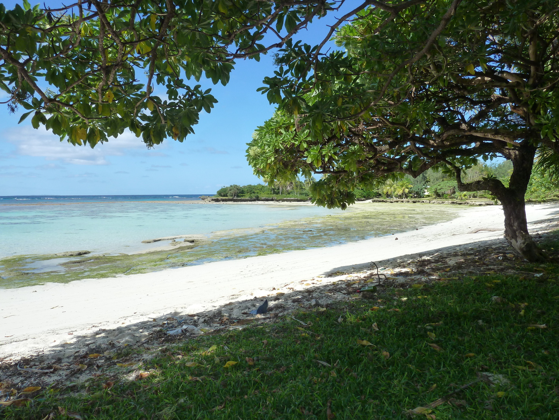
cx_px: 280
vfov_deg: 54.9
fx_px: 404
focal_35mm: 25
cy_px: 210
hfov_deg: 69.4
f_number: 4.5
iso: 125
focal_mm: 4.1
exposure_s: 1/500
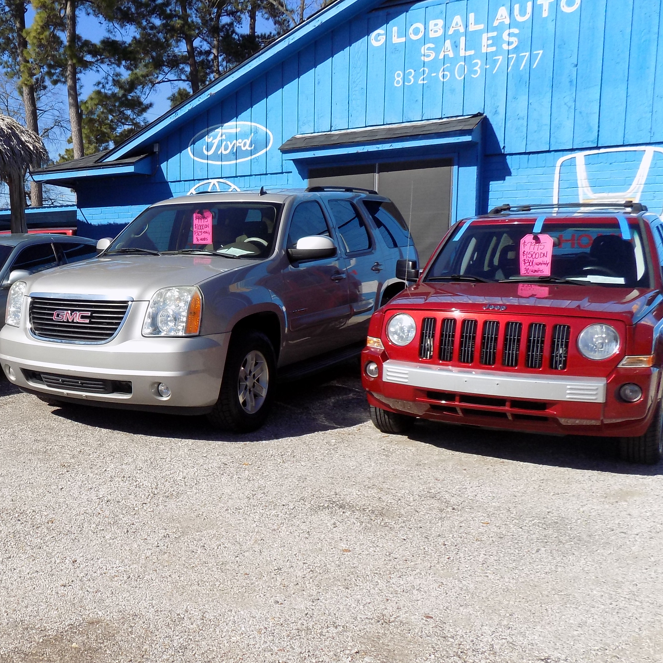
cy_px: 363
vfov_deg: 43.8
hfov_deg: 40.8
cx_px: 76
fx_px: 823
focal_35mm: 38
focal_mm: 4
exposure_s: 1/1250
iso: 80
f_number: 3.1
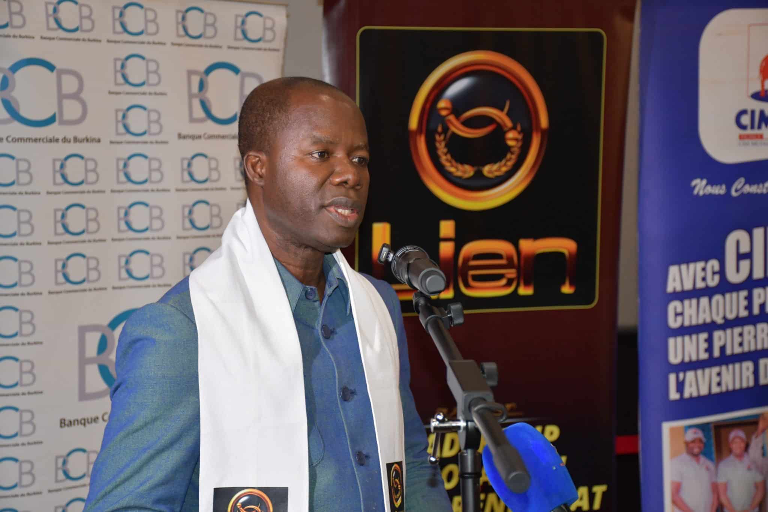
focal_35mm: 78
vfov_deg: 17.5
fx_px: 1664
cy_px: 256
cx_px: 384
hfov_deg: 26.0
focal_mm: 52
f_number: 4.8
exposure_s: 1/60
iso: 1250
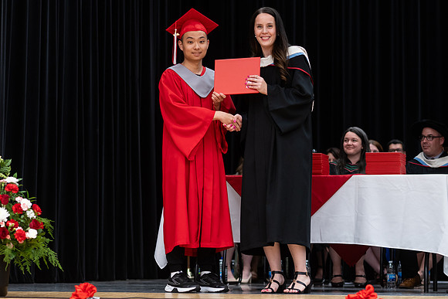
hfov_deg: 18.1
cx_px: 201
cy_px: 168
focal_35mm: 113
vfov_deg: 12.1
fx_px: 1408
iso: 1000
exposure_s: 1/200
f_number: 2.8
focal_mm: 85
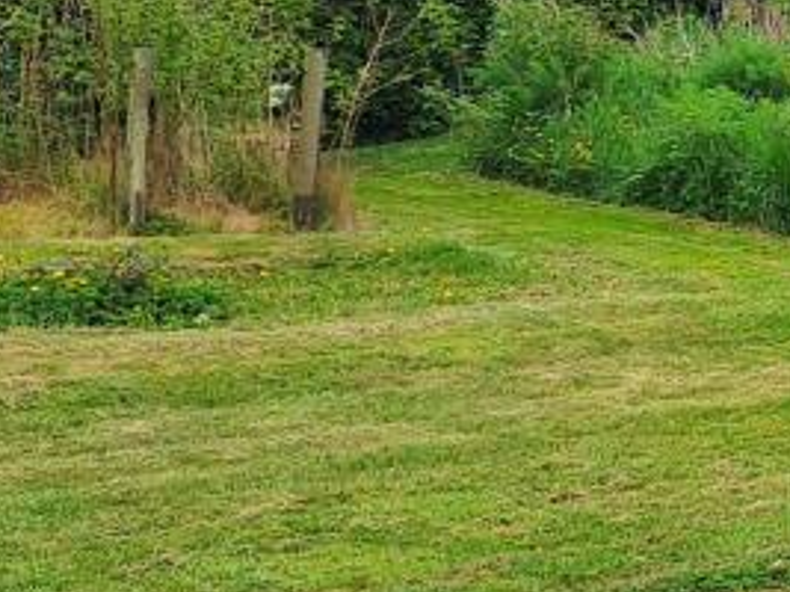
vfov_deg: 15.4
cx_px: 1255
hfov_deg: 17.8
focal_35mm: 96
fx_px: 2190
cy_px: 184
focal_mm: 4.65
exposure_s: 1/283
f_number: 1.8
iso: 32
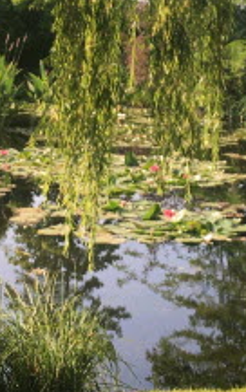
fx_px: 910
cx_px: 175
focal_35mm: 85
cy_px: 81
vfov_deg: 24.0
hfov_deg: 15.3
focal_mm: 4.15
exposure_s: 1/427
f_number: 2.2
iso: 25
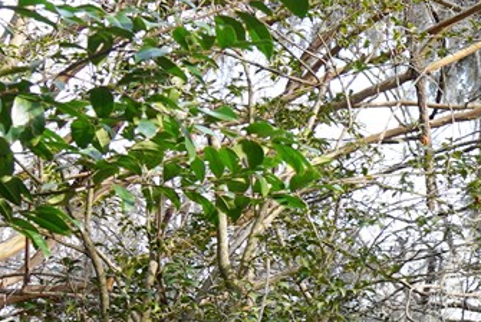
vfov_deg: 8.2
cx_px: 1215
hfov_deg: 10.4
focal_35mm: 167
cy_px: 345
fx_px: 2233
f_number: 6.3
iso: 200
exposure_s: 1/100
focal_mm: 28
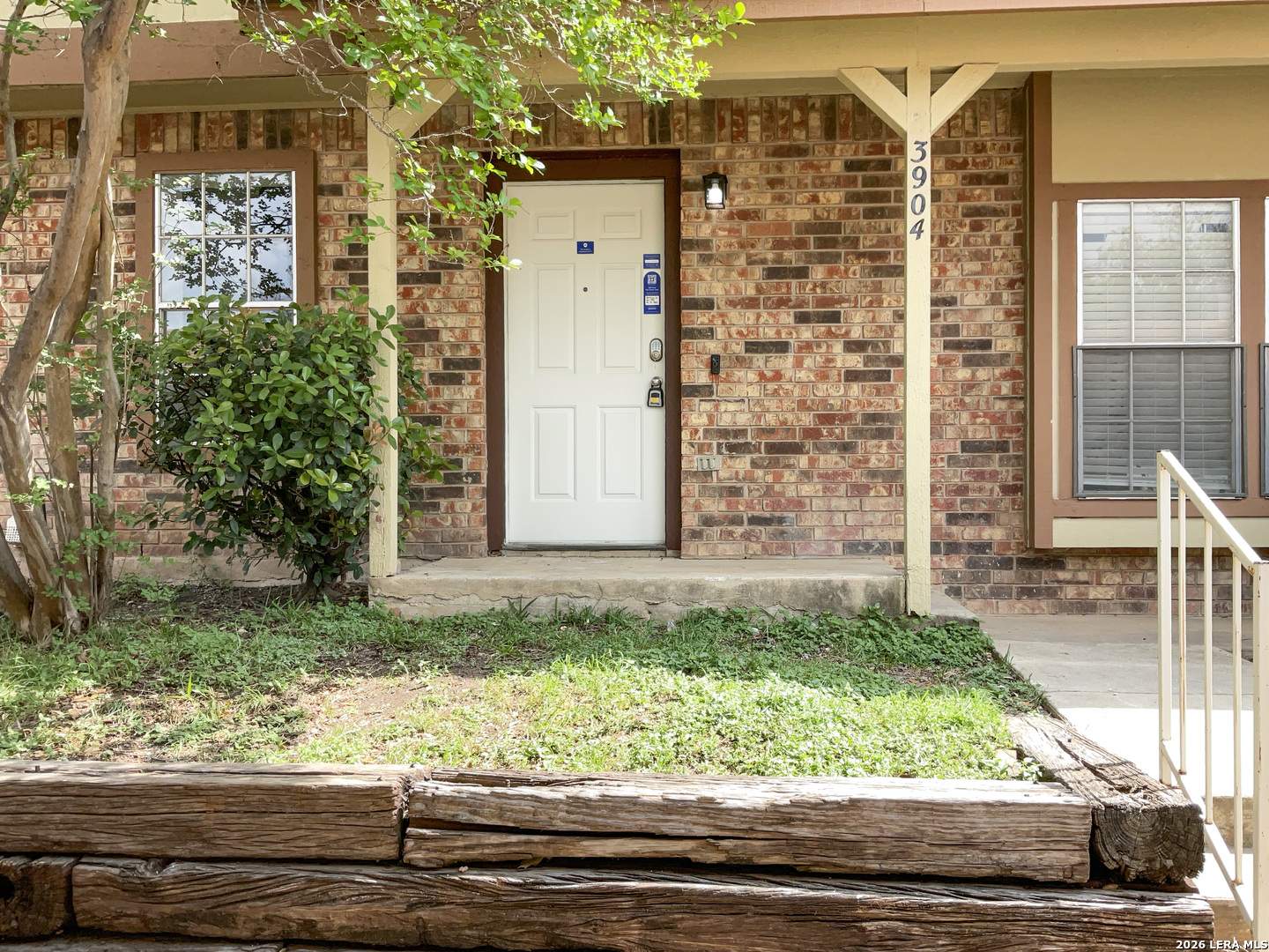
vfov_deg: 48.2
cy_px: 476
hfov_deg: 61.7
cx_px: 634
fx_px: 1063
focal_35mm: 29
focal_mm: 3
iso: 16
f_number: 1.8
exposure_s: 1/442
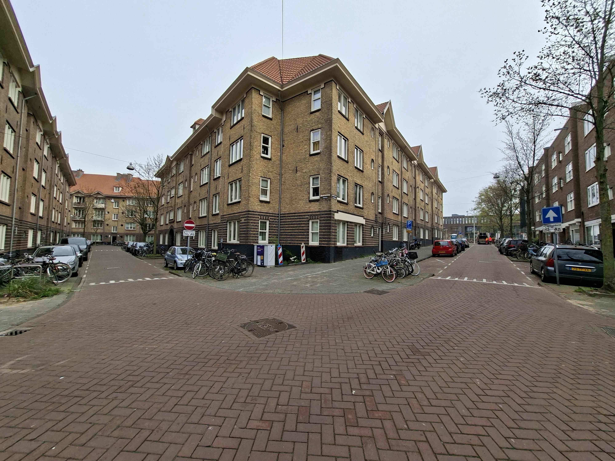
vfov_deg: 89.9
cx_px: 308
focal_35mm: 13
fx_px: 231
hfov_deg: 106.2
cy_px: 230
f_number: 2.2
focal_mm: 1.74
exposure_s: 1/570
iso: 40
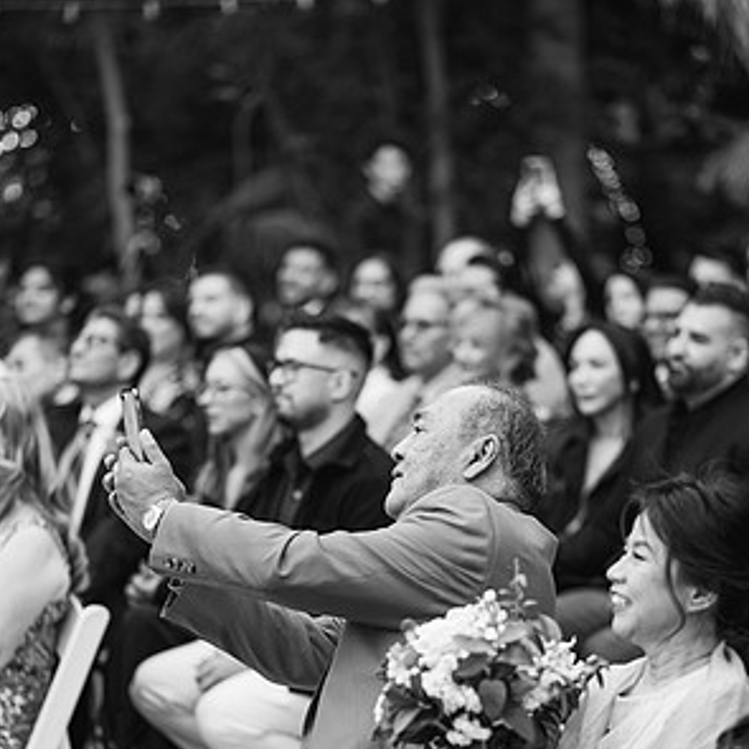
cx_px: 374
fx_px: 2693
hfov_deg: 15.8
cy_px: 546
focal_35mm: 110
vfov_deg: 15.8
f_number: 2
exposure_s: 1/250
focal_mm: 85
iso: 200
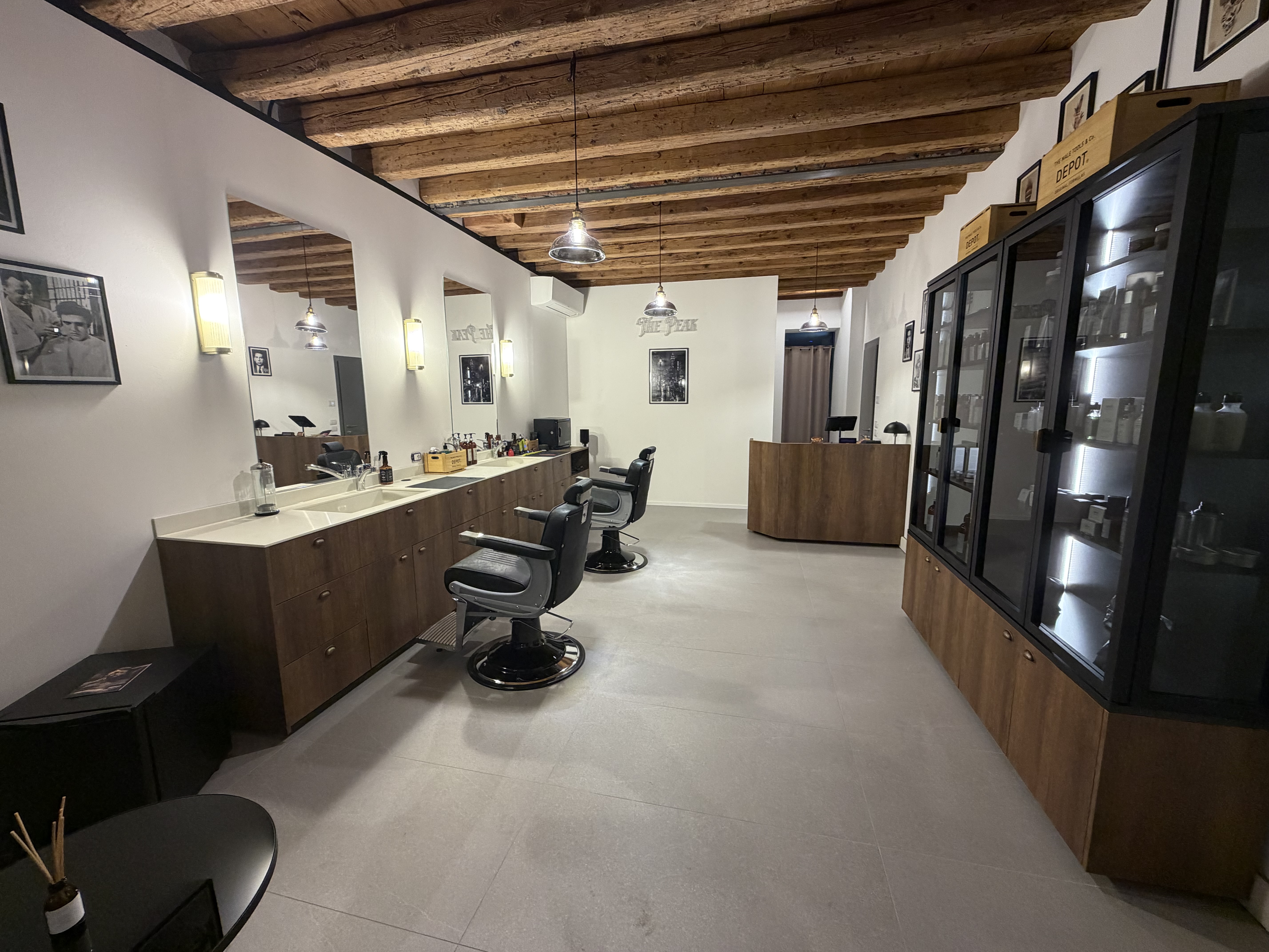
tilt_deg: -9.5
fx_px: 513
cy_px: 476
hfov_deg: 102.1
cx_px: 634
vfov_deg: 85.7
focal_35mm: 14
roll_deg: +0.5
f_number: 2.2
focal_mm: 2.22
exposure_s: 1/50
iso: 250
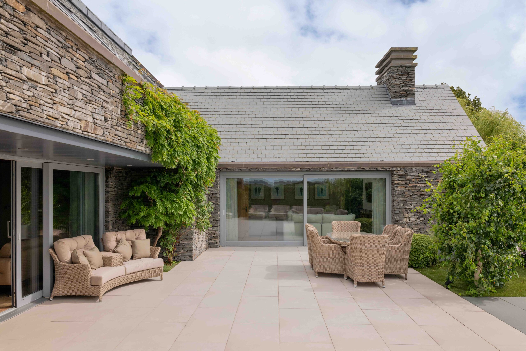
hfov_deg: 73.7
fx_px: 351
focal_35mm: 24
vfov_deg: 53.2
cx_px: 263
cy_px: 176
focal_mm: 24
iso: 400
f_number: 9
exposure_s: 1/400
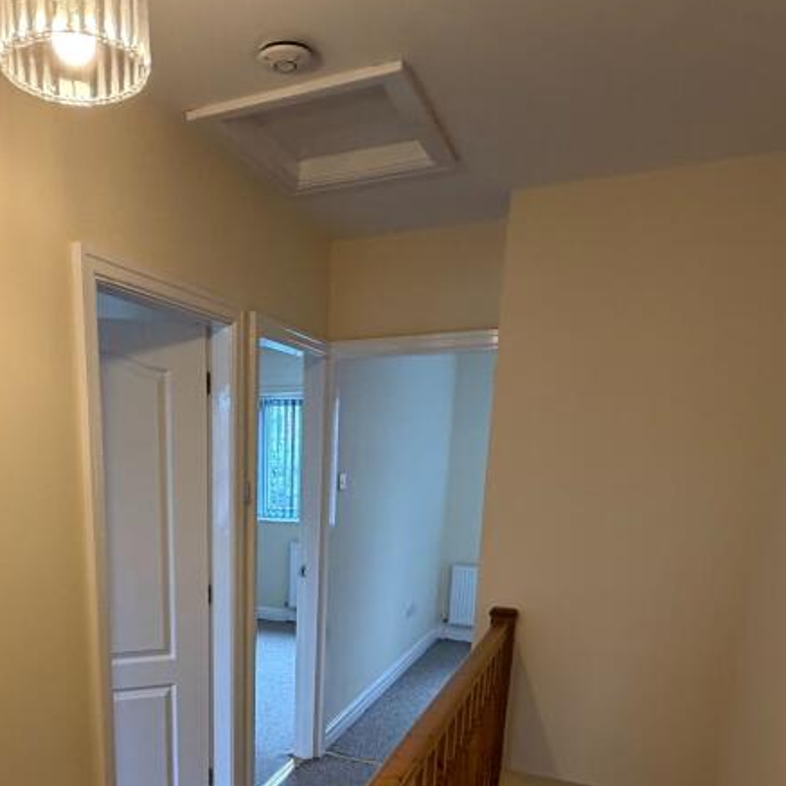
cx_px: 239
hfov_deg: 54.1
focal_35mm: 29
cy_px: 642
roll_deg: +0.4
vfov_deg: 51.7
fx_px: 745
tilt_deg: -13.0
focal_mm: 2.22
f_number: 2.2
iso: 320
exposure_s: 1/50
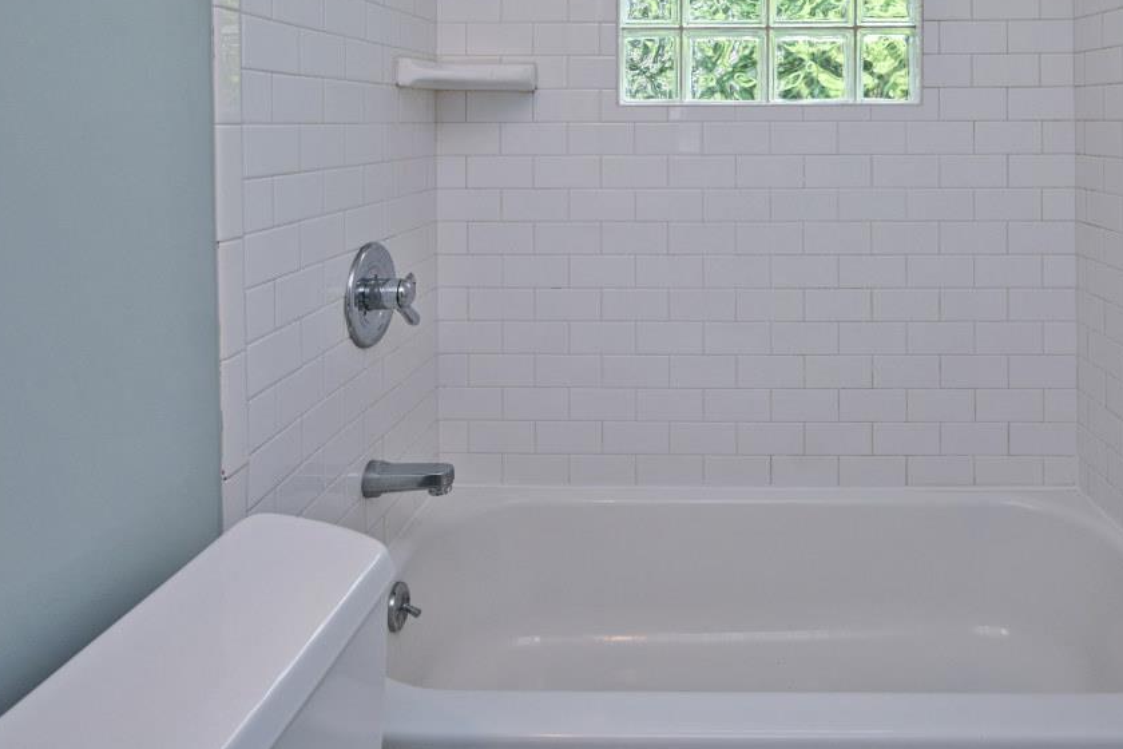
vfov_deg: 47.5
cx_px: 709
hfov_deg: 70.2
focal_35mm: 25
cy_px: 116
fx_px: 780
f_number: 4.5
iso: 200
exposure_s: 1/80
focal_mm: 14
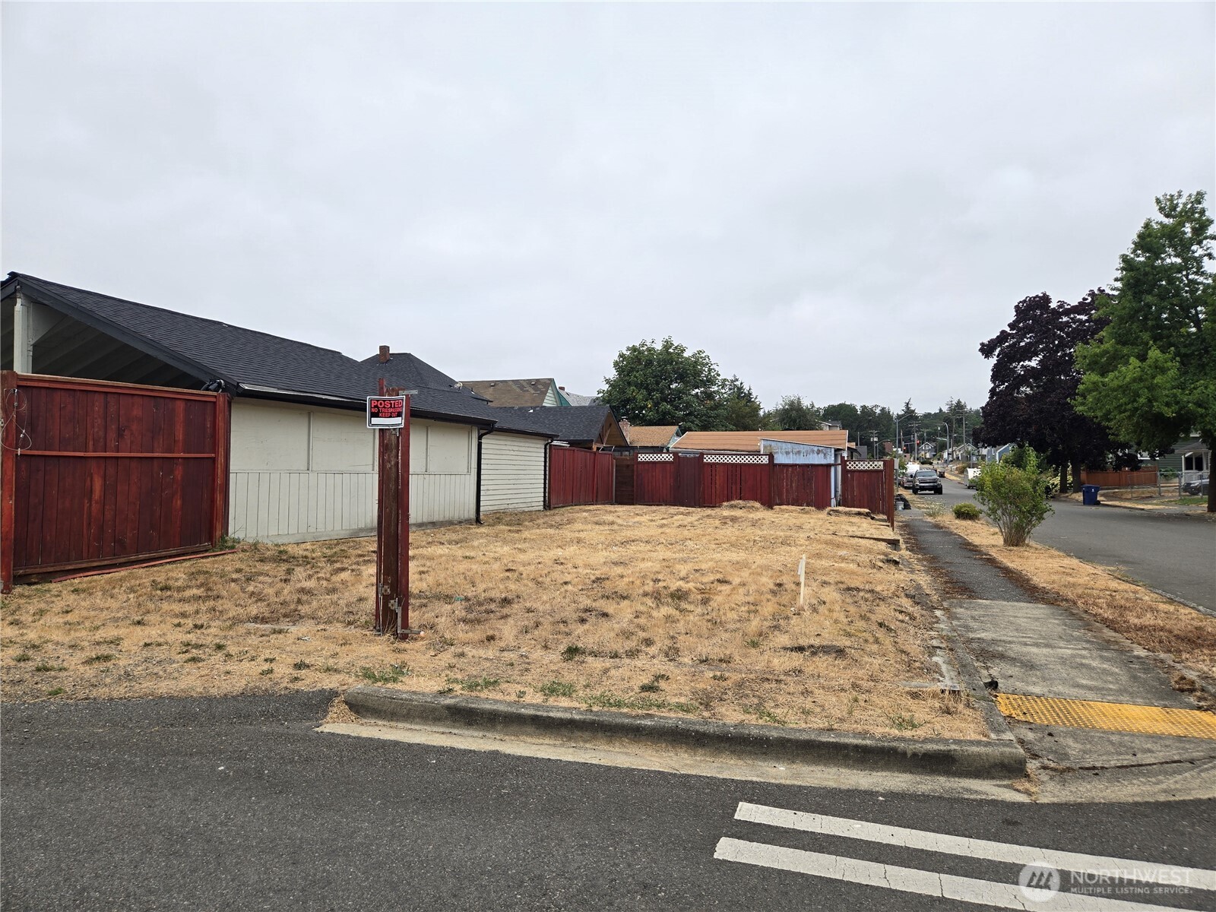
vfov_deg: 58.9
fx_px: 808
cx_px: 608
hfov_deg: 73.9
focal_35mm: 23
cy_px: 456
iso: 25
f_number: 1.8
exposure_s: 1/1453
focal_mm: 5.4
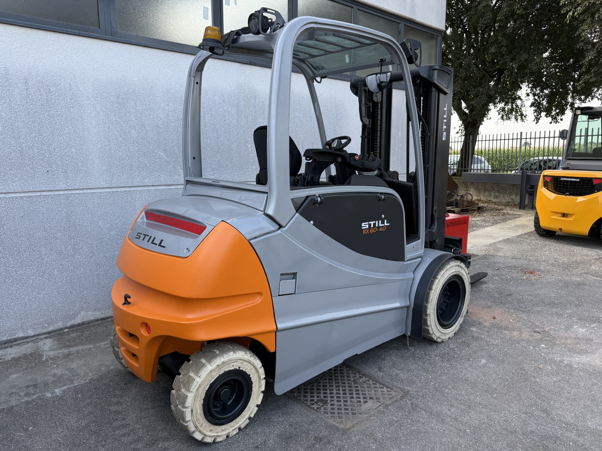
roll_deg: +0.1
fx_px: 417
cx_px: 301
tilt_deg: -9.2
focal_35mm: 24
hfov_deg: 71.6
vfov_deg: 56.8
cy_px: 226
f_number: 1.78
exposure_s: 1/943
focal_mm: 6.76
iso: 100
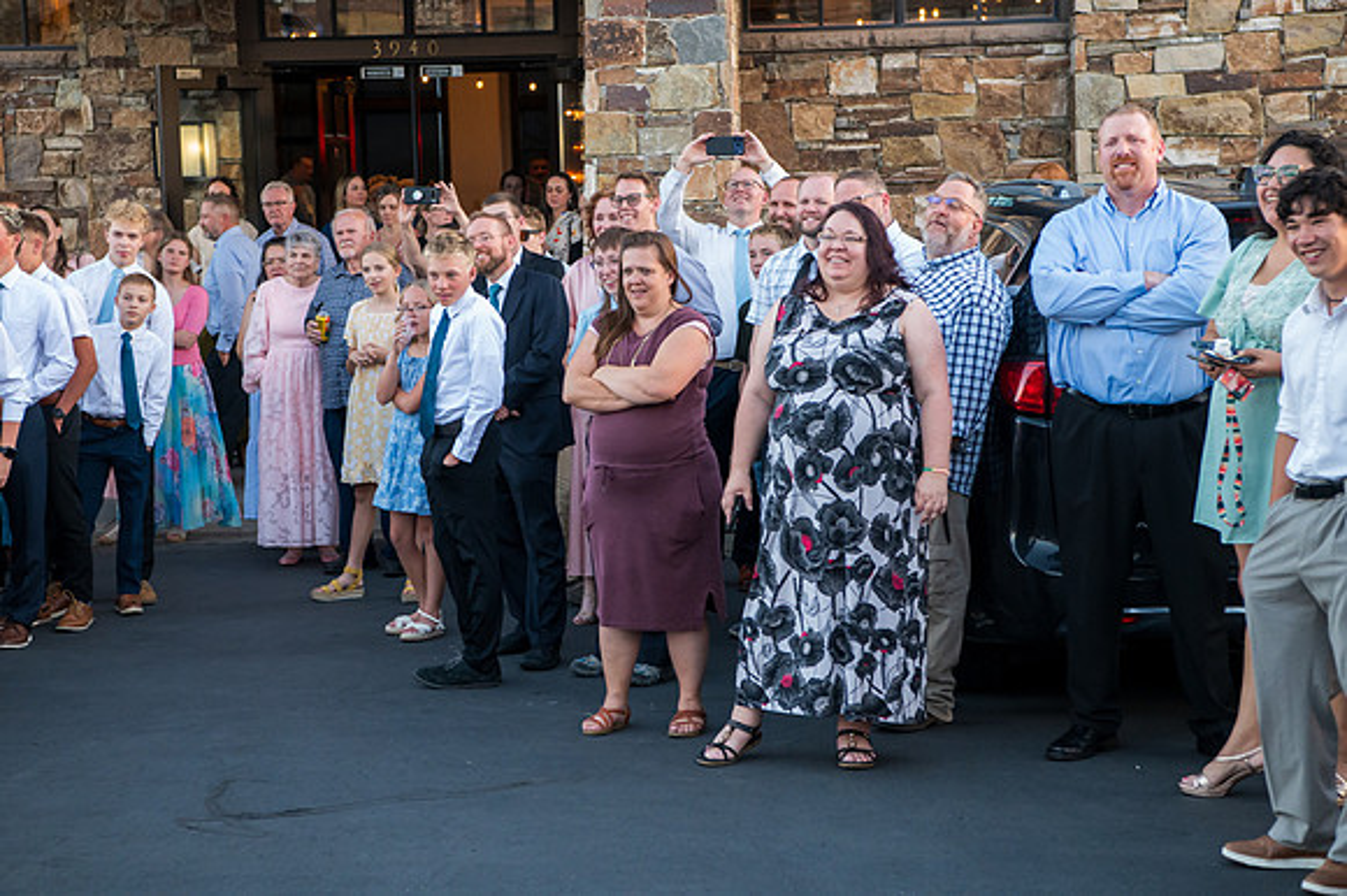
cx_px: 624
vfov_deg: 18.1
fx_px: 2811
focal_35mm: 75
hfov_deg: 26.9
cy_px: 415
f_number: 5
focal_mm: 70
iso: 3200
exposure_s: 1/400
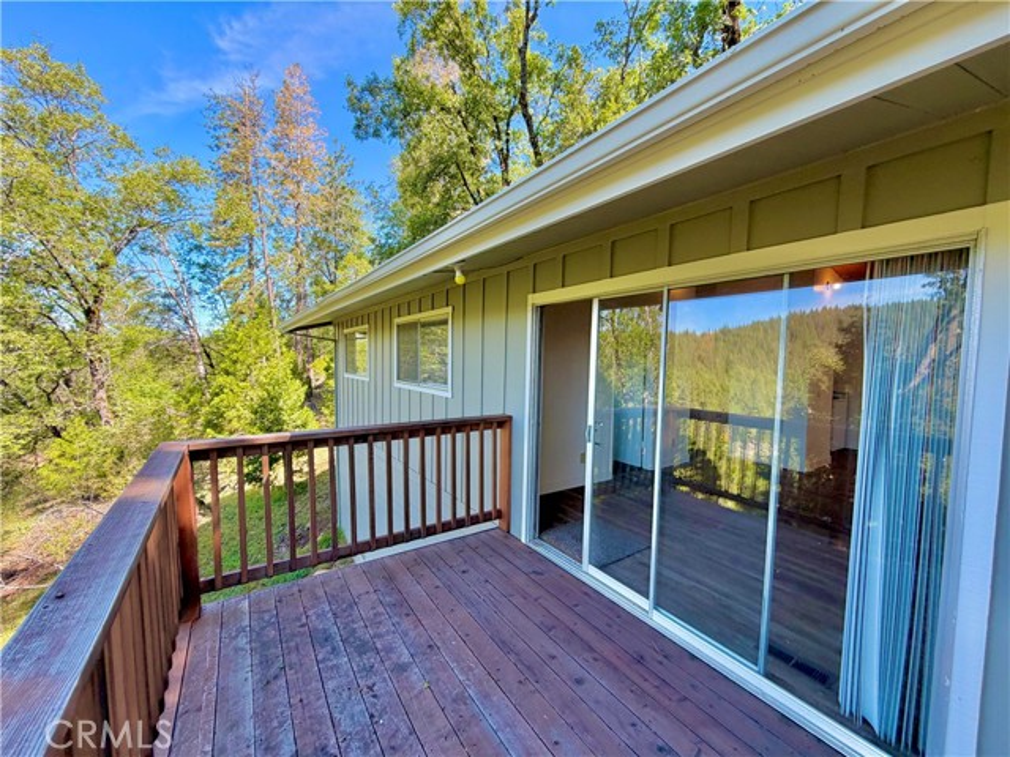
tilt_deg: -3.1
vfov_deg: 85.7
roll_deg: -1.0
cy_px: 378
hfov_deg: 102.1
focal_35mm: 14
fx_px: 408
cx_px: 505
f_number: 2.2
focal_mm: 2.22
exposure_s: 1/165
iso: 40
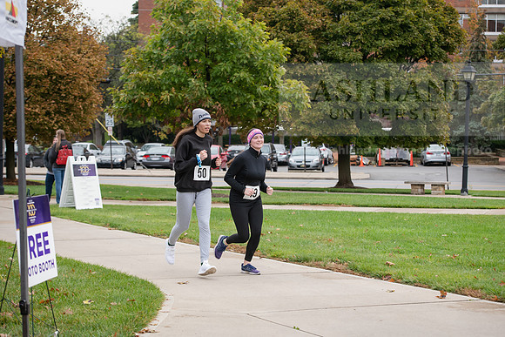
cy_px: 168
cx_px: 252
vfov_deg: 17.5
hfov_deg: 26.0
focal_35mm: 78
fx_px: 1094
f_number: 5
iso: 400
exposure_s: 1/320
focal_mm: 78
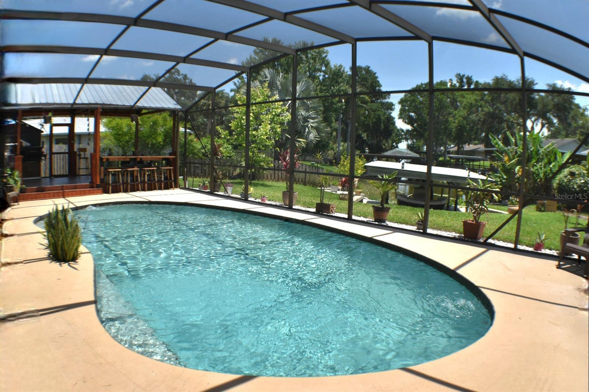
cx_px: 294
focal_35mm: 33
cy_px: 196
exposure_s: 1/400
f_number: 10
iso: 200
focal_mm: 22
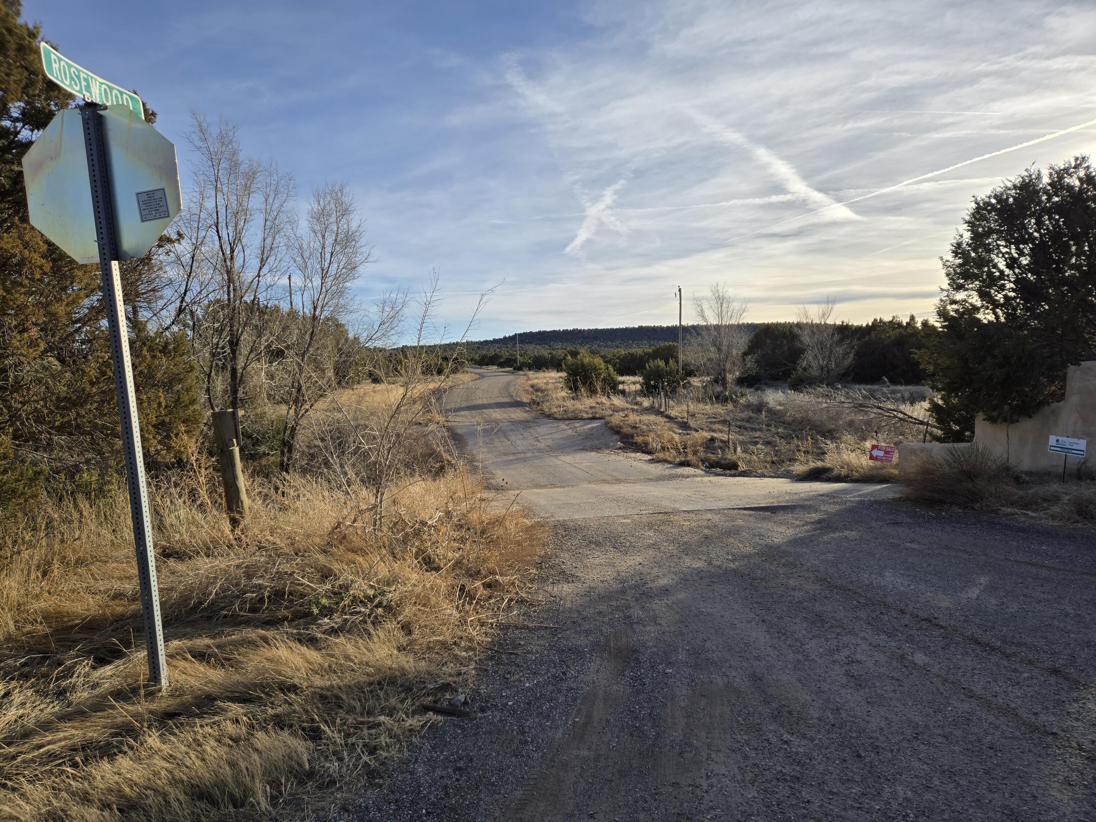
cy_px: 411
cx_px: 548
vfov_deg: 58.9
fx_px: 728
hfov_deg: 73.9
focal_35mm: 23
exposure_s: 1/2169
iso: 25
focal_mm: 5.4
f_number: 1.8
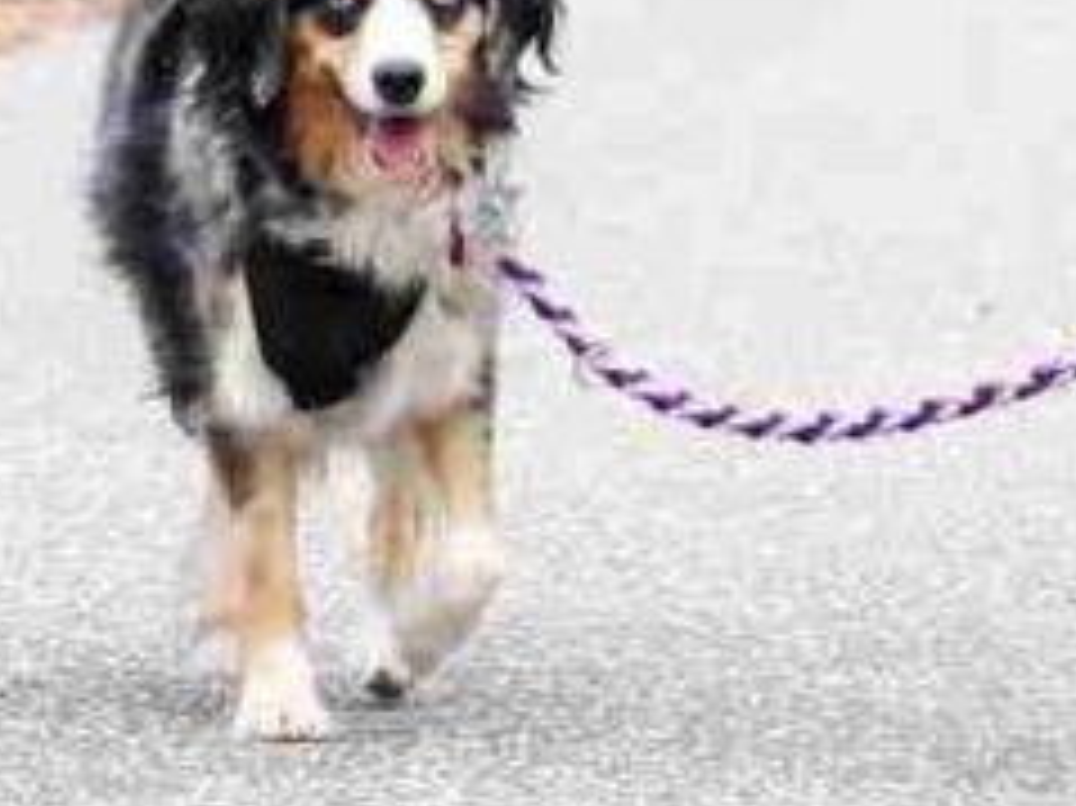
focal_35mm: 288
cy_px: 203
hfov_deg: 6.7
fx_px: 8948
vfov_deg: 5.2
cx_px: 2197
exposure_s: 1/2500
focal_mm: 70
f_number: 5.6
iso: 3200
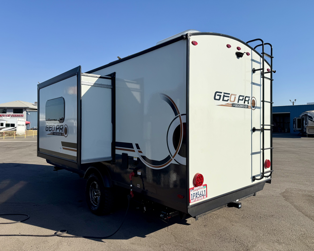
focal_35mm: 25
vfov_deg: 56.8
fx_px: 232
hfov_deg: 68.1
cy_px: 126
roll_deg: -0.6
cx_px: 162
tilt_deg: +0.3
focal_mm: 6.76
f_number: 1.78
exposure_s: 1/8130
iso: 80
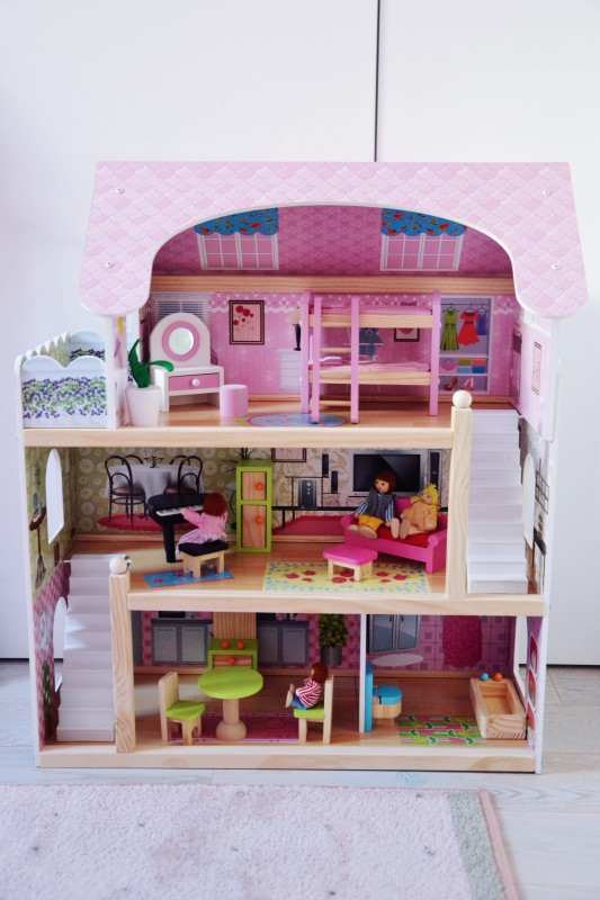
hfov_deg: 29.9
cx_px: 300
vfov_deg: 43.6
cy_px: 450
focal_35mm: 45
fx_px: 1125
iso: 1400
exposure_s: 1/15
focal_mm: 30
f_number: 4.2
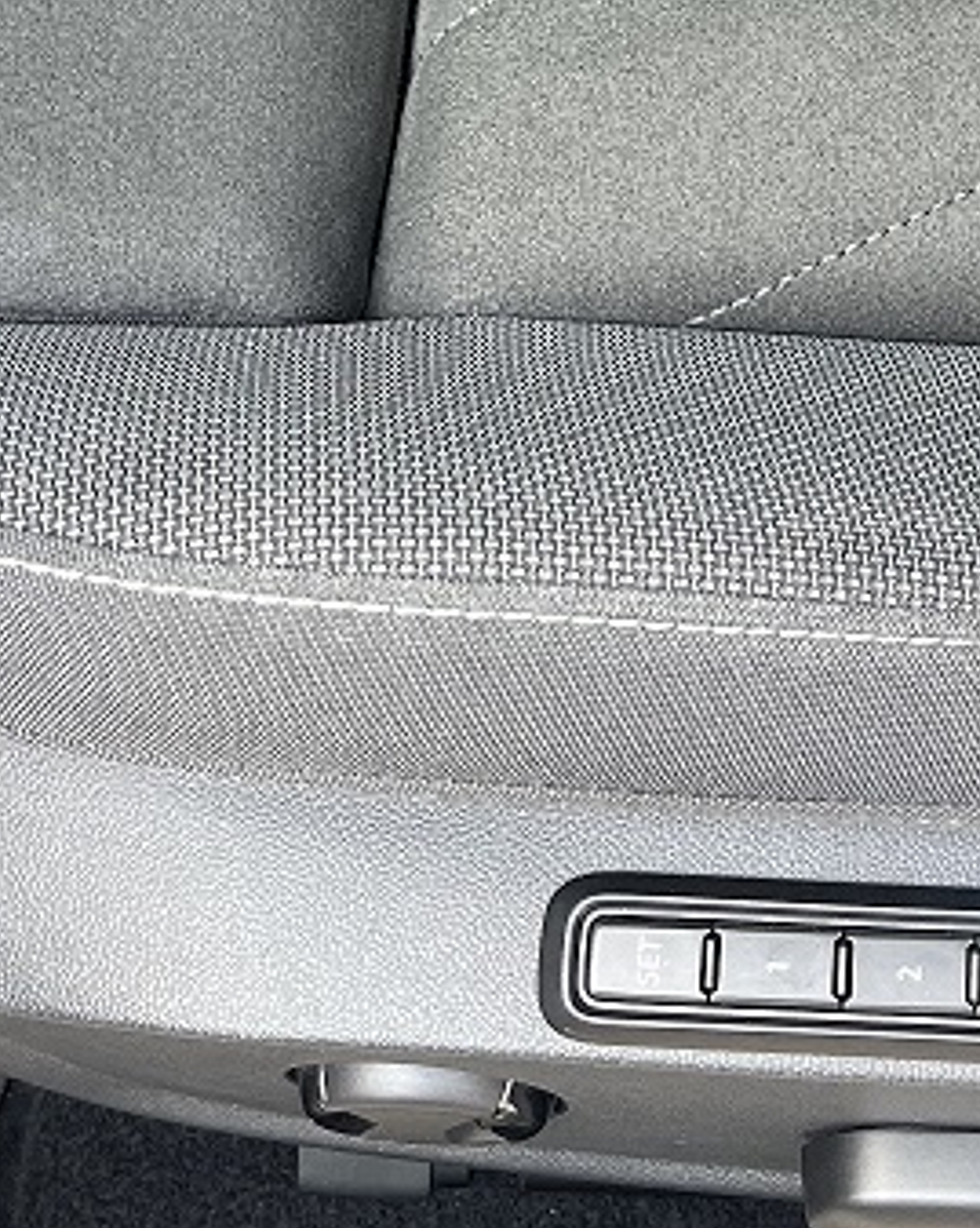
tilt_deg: -64.9
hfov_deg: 19.7
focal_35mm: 76
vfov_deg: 23.6
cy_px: -117
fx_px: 2759
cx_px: 918
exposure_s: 1/116
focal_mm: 5.1
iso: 125
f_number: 1.6
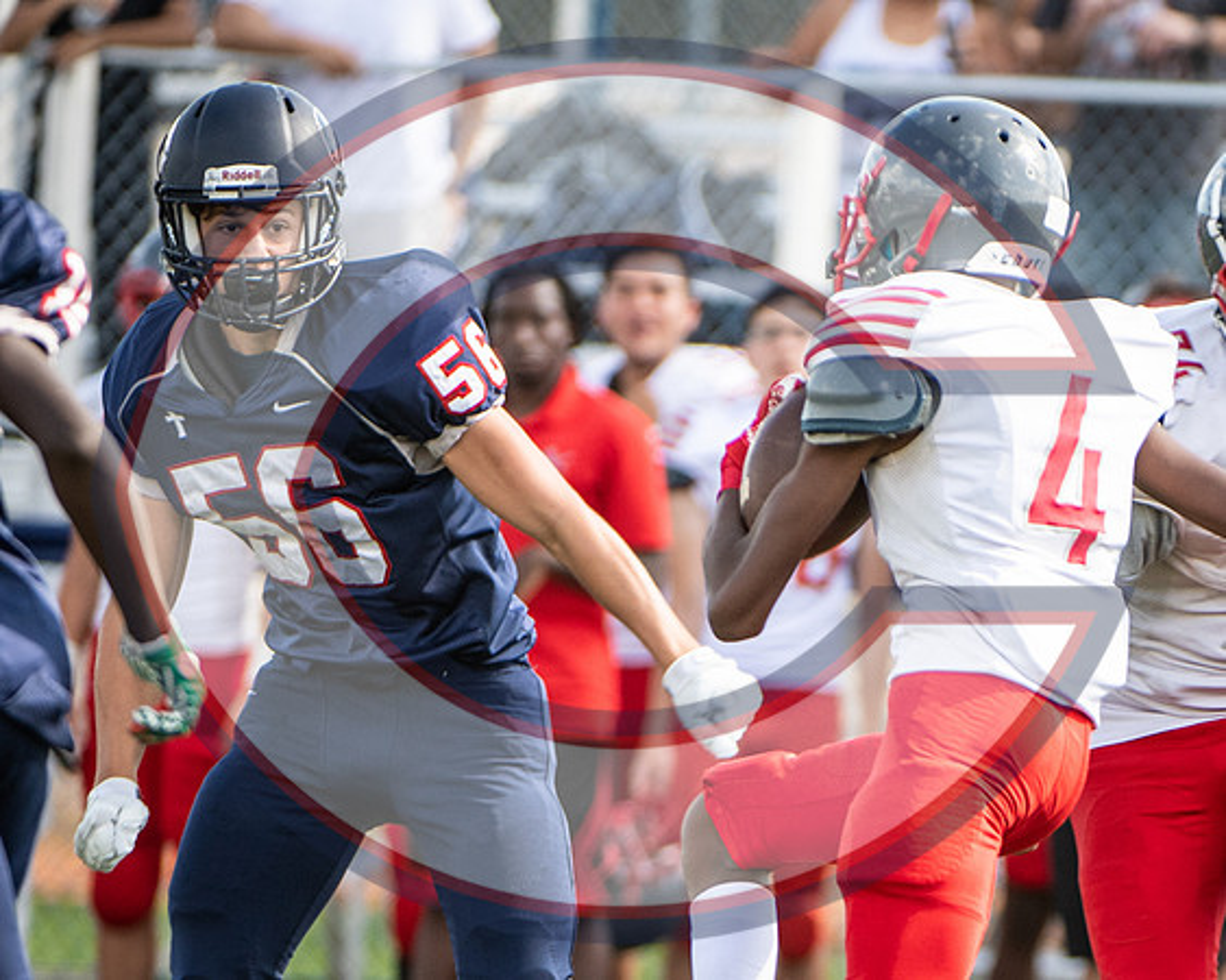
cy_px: 1007
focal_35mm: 793
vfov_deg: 2.0
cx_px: 1150
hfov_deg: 2.4
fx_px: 28751
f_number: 4
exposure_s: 1/1000
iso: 360
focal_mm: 290
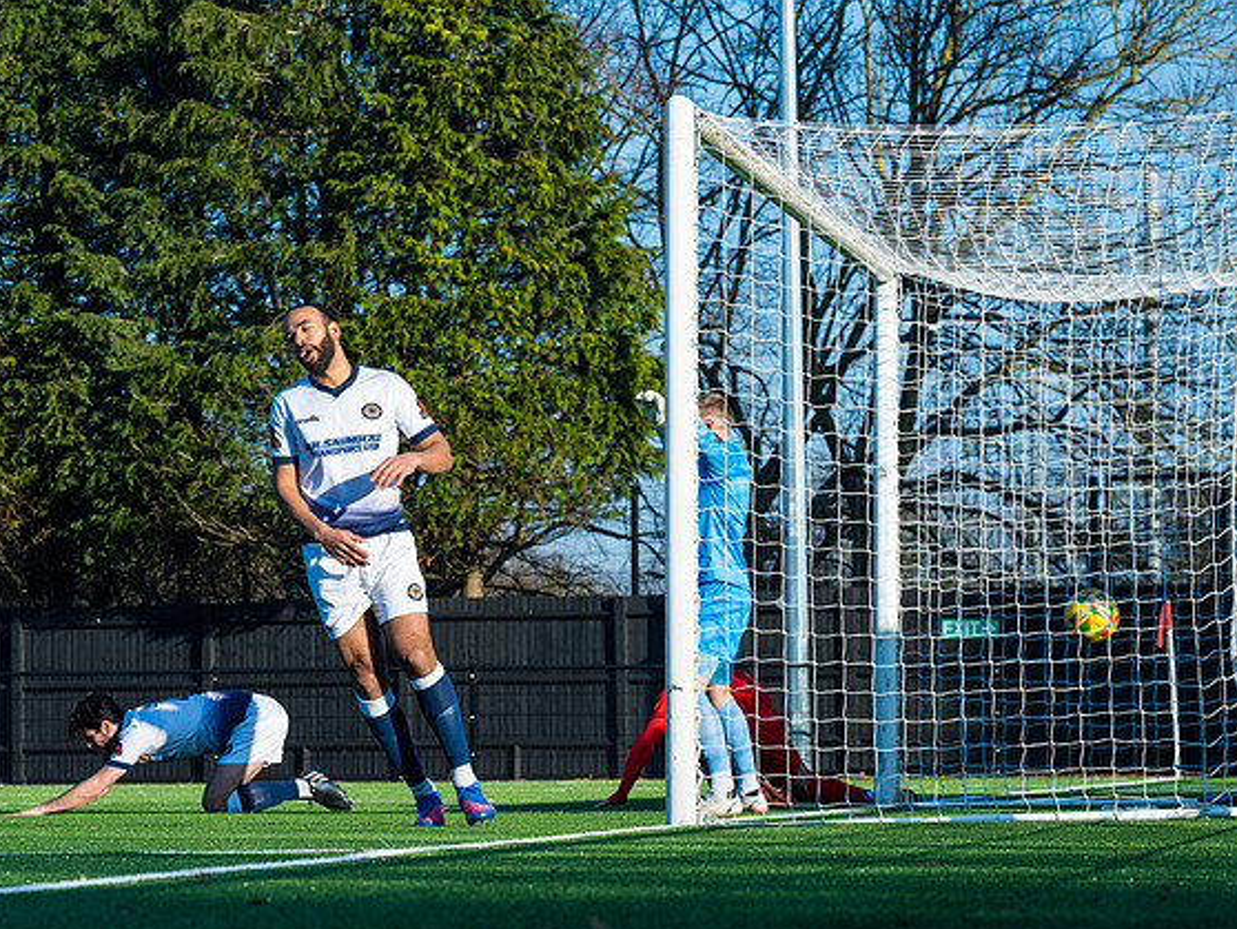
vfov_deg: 8.3
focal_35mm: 178
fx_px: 6364
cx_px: 514
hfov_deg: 11.1
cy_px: 540
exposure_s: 1/1600
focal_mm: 135
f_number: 8
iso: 800
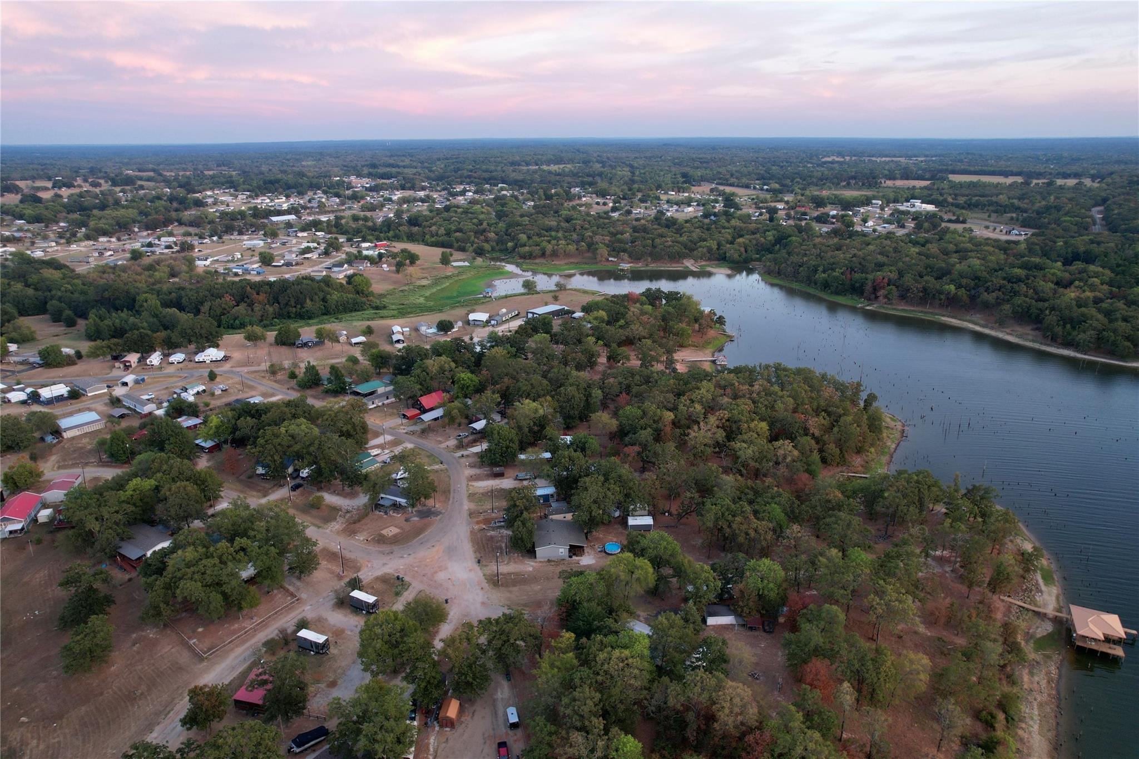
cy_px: 380
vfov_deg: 57.2
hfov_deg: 78.6
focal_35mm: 22
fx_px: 696
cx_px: 570
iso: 100
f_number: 2.8
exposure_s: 1/30
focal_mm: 8.38
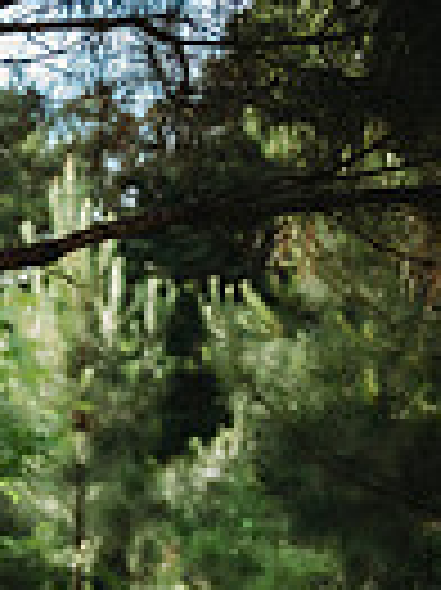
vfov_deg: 16.5
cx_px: -842
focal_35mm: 115
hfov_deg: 10.0
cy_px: 678
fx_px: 1957
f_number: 2.8
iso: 80
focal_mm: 27
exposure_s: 1/200
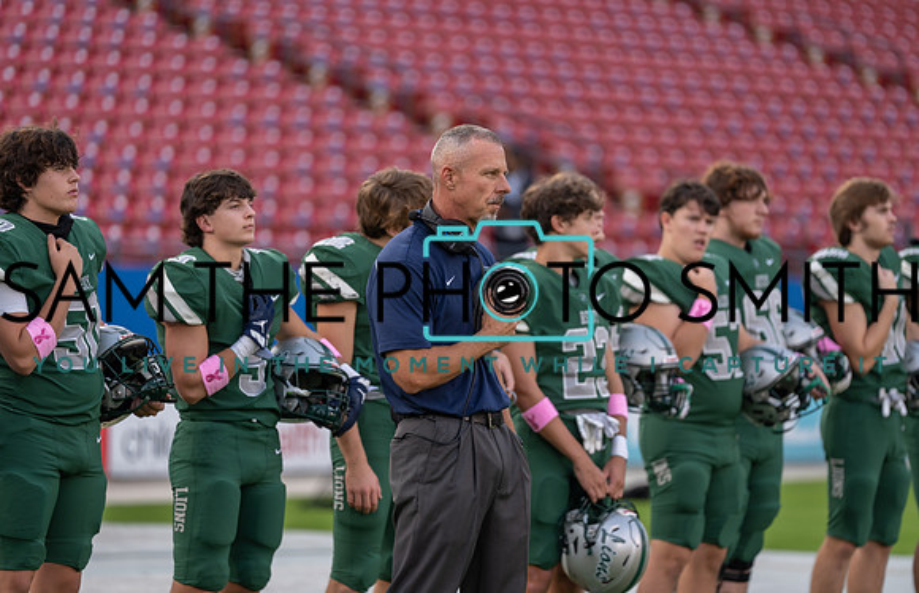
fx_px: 5138
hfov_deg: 10.2
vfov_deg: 6.6
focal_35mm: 203
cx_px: 459
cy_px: 290
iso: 160
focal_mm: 200
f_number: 2.8
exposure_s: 1/320
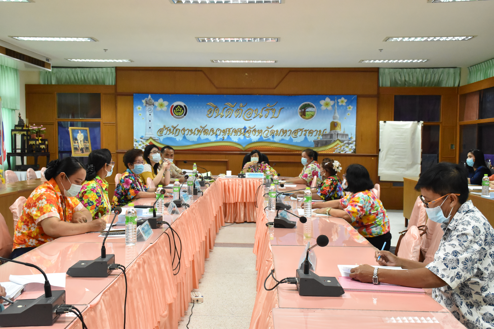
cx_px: 247
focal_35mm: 39
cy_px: 164
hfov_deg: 49.6
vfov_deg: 34.2
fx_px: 535
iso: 4000
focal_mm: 26
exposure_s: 1/100
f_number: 7.1
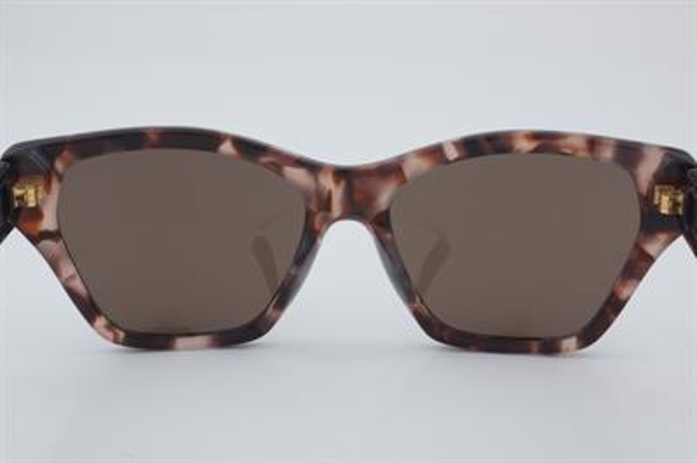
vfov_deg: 22.6
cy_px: 232
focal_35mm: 60
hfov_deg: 33.4
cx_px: 348
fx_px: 1161
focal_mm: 40
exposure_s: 1/4
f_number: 32
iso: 100
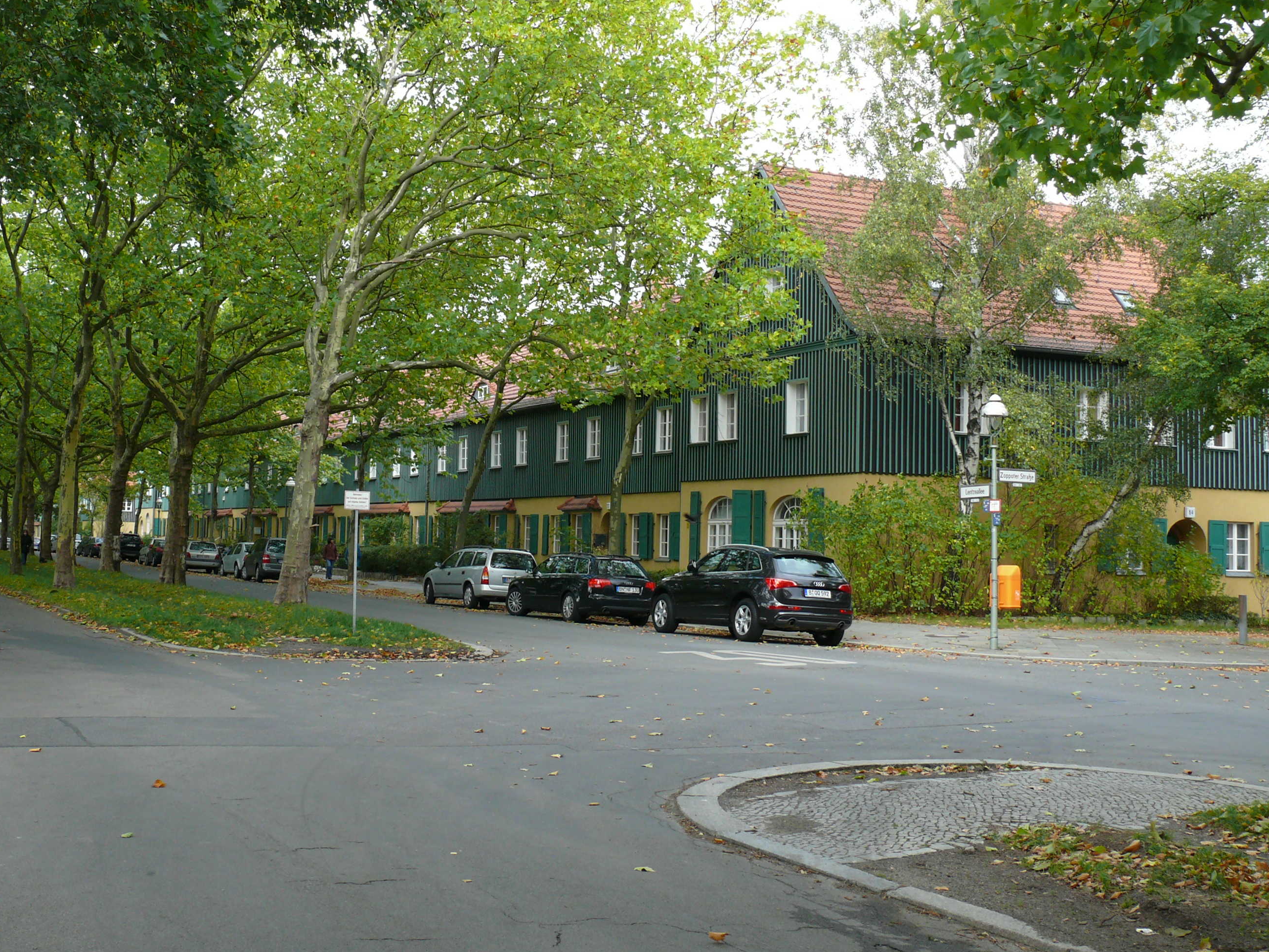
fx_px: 1613
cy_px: 378
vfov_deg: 32.8
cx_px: 487
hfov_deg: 42.7
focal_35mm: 44
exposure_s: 1/100
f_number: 4
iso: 100
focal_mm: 7.4
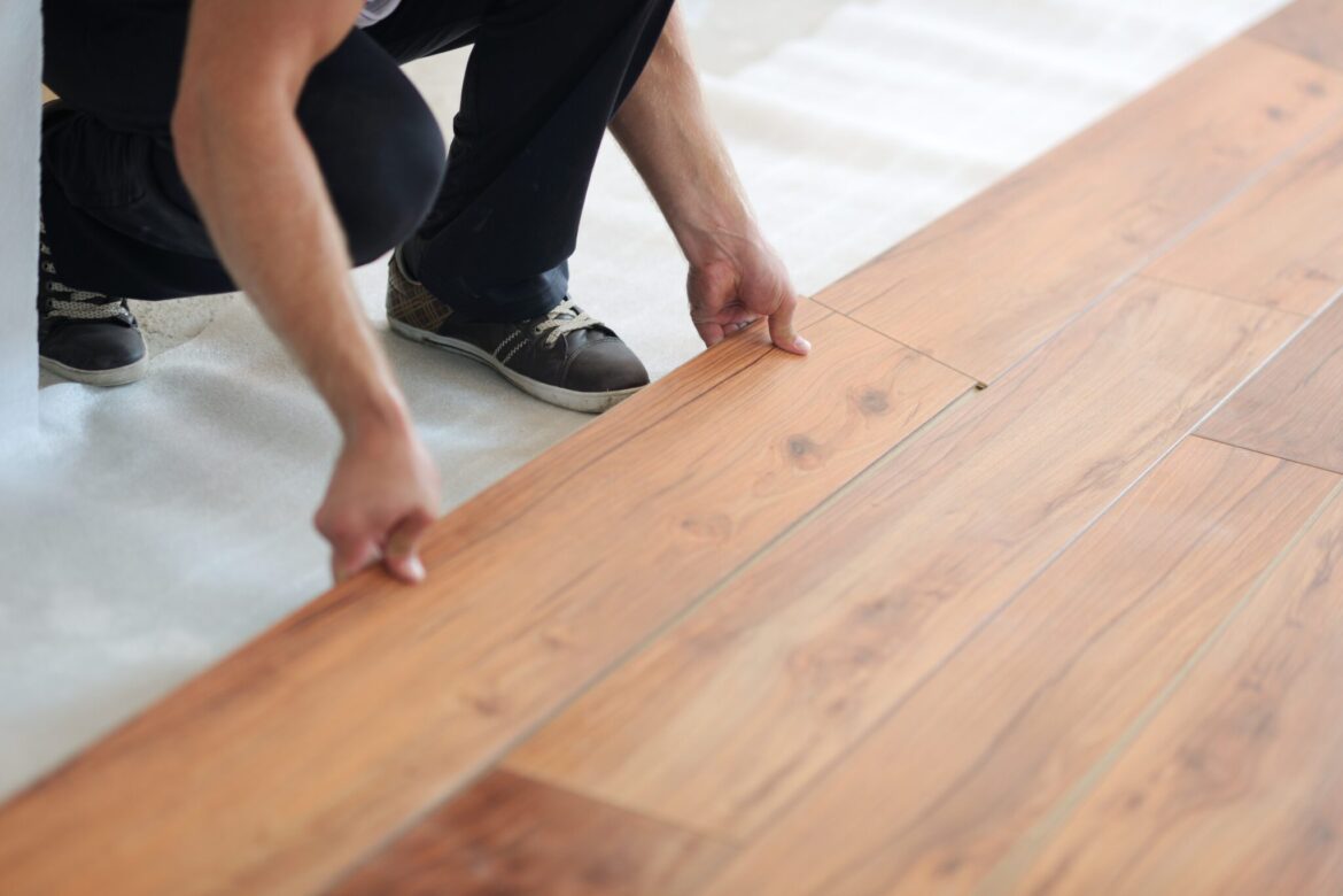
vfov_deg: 16.1
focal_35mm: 85
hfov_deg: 23.9
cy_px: 448
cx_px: 672
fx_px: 3171
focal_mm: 85
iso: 100
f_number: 2
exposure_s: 1/160
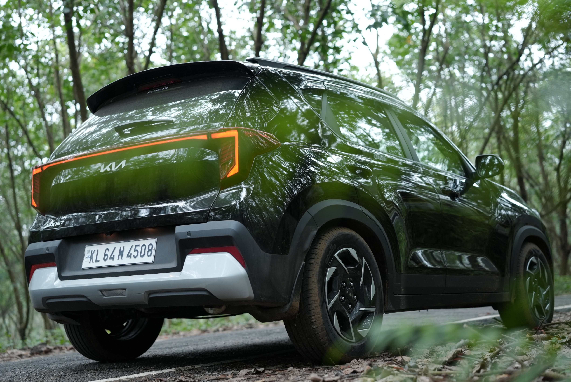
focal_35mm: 50
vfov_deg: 27.0
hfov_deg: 39.6
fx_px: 793
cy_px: 191
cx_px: 286
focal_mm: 50
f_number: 2.2
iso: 1000
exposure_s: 1/1000
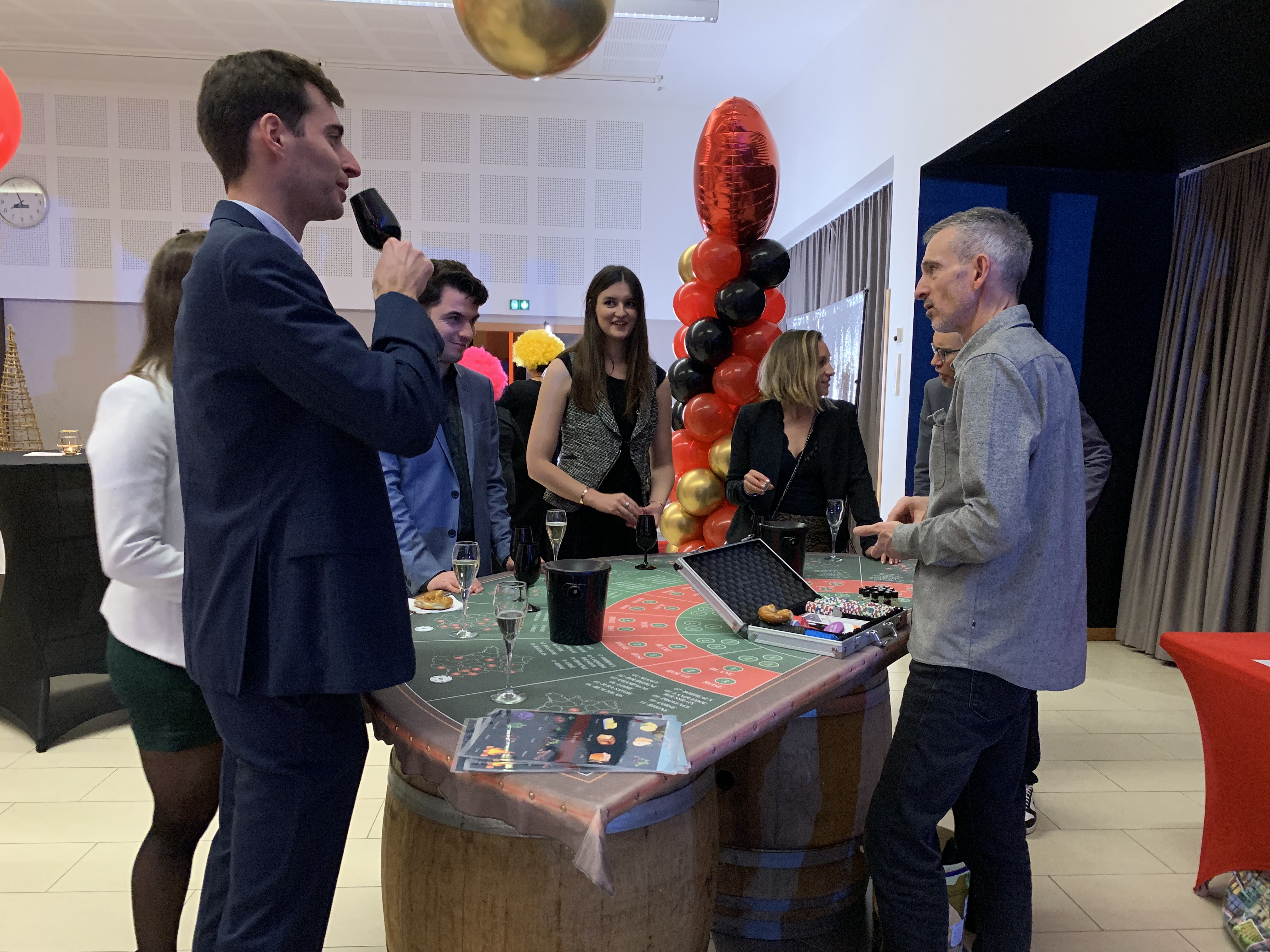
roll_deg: -1.9
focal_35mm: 26
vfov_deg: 53.1
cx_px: 635
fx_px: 954
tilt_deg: -5.4
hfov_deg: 67.3
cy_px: 476
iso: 400
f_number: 1.8
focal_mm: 4.25
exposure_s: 1/40
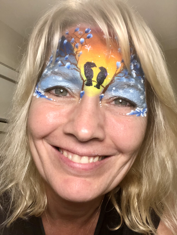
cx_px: 88
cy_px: 118
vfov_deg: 56.8
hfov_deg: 44.2
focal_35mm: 32
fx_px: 218
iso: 125
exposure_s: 1/100
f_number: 2.2
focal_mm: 2.87
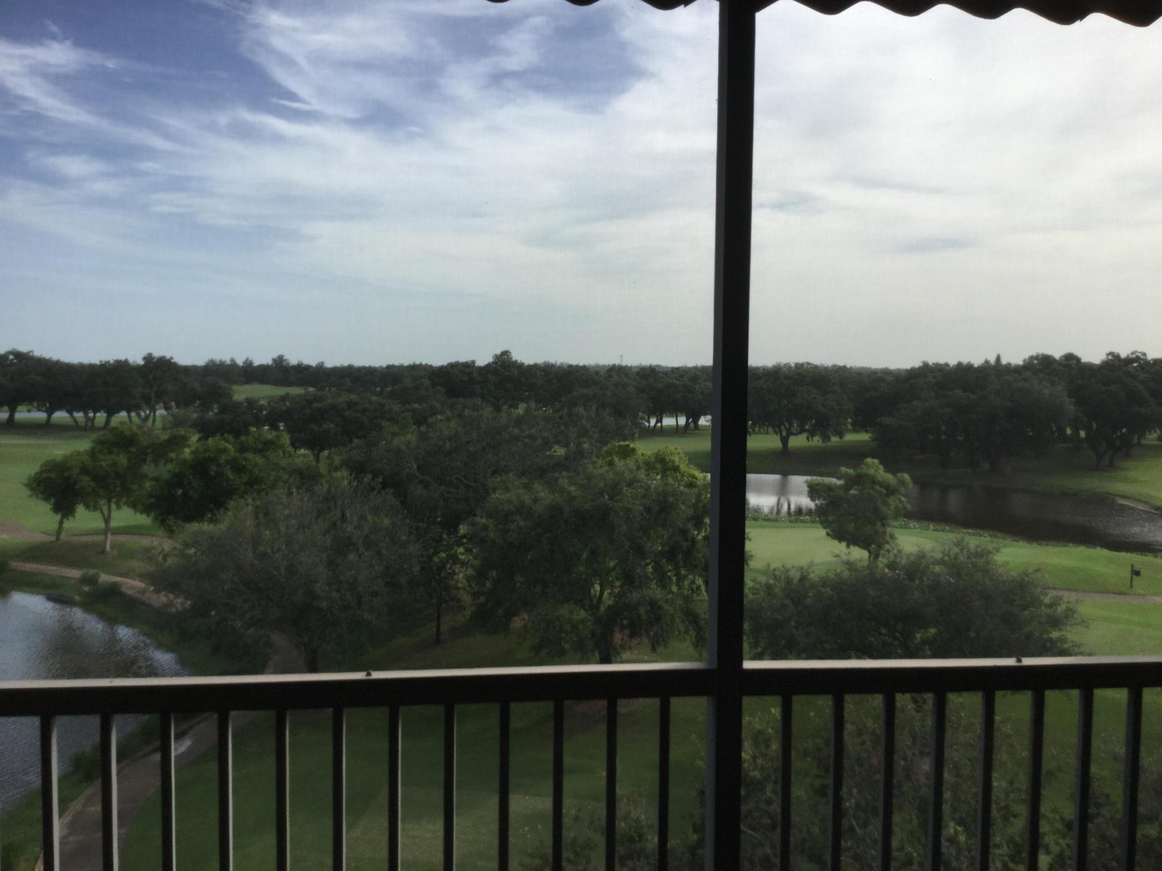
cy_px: 436
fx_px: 1041
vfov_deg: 45.4
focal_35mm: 31
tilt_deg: -1.6
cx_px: 581
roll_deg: +1.0
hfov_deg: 58.4
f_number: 2.4
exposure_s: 1/684
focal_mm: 3.3
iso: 25
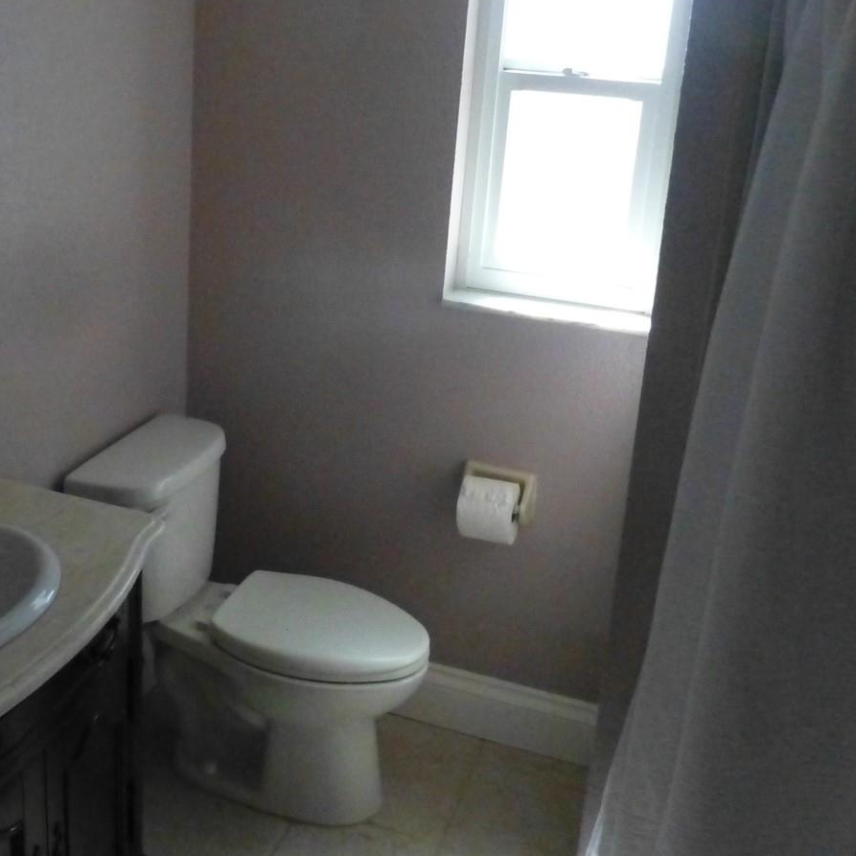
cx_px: 306
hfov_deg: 43.4
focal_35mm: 38
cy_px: 302
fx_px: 1063
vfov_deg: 43.4
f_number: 3.3
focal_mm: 4.3
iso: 1600
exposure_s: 1/250
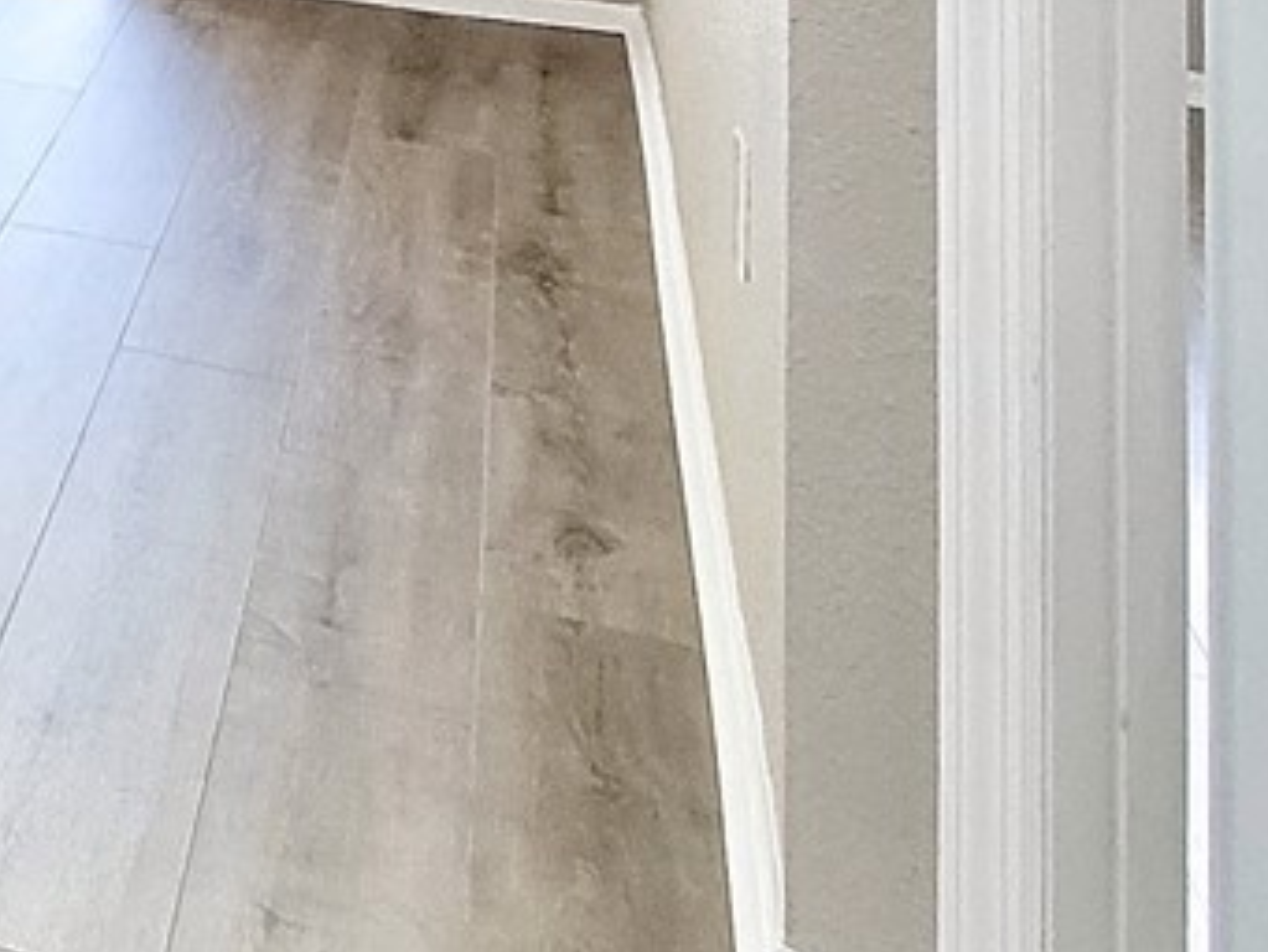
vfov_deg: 20.0
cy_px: -554
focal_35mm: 61
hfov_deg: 20.1
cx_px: -1142
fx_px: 2235
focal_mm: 2.2
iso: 200
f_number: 2.2
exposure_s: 1/60
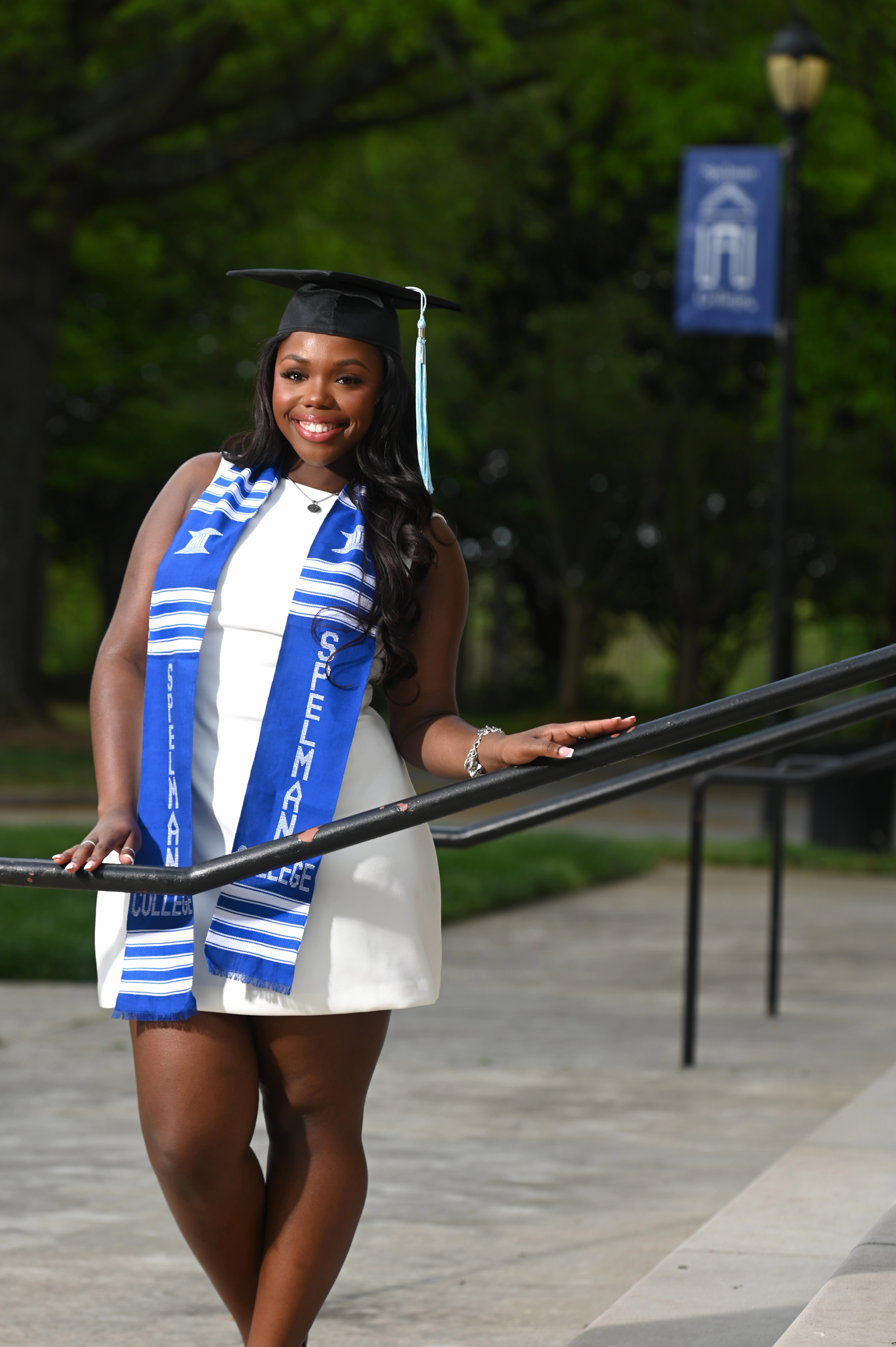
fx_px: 5420
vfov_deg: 14.2
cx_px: 448
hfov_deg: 9.4
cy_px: 674
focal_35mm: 145
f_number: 5
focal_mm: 145
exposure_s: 1/125
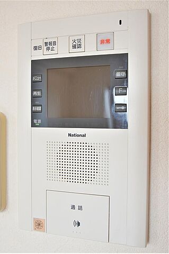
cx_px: 84
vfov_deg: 53.2
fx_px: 254
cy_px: 127
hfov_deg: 36.8
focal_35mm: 36
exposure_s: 1/50
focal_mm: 24
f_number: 5
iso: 100
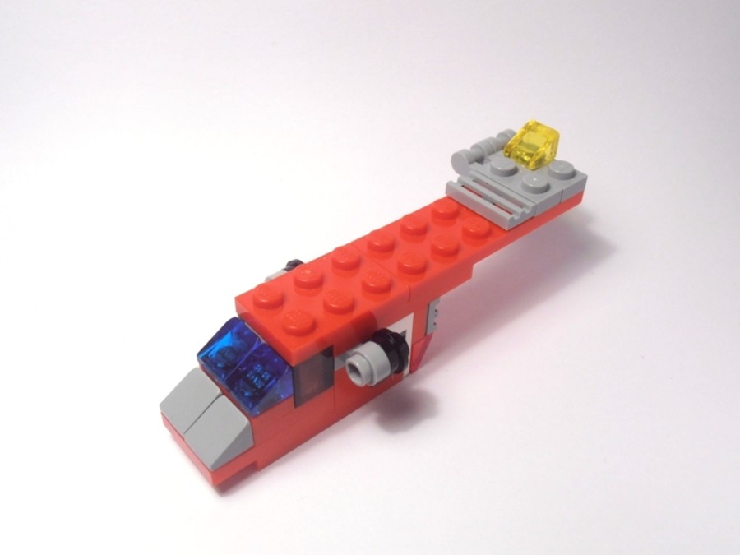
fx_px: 791
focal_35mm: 37
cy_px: 278
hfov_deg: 50.1
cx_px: 370
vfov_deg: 38.7
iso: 80
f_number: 3.9
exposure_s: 1/80
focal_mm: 6.61
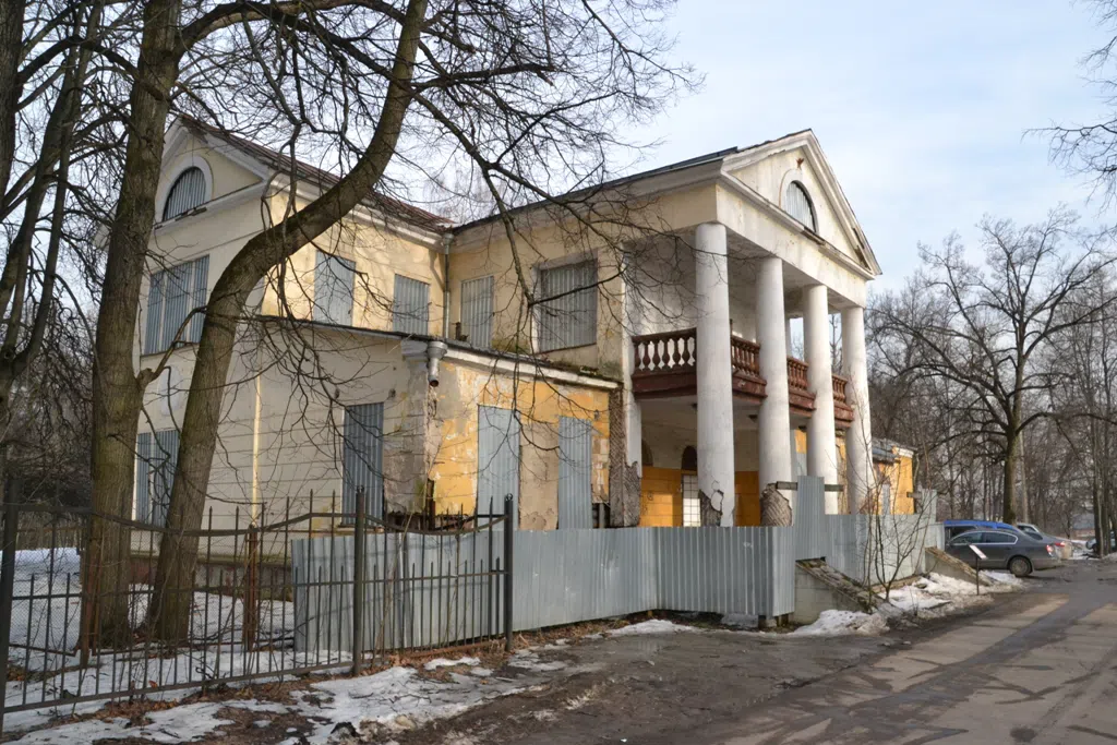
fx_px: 838
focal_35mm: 27
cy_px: 372
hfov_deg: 67.4
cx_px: 558
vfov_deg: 47.9
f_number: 13
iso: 1600
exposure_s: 1/640
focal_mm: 18
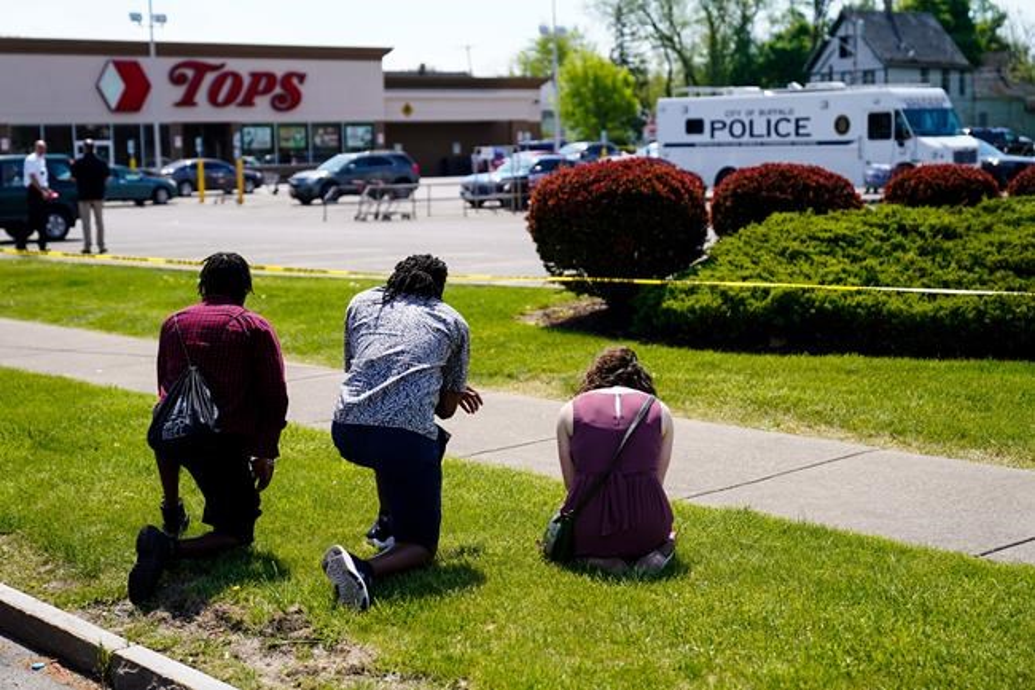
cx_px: 518
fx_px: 1609
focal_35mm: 56
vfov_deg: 24.2
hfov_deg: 35.6
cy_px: 345
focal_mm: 56
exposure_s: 1/1250
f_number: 2.8
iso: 100
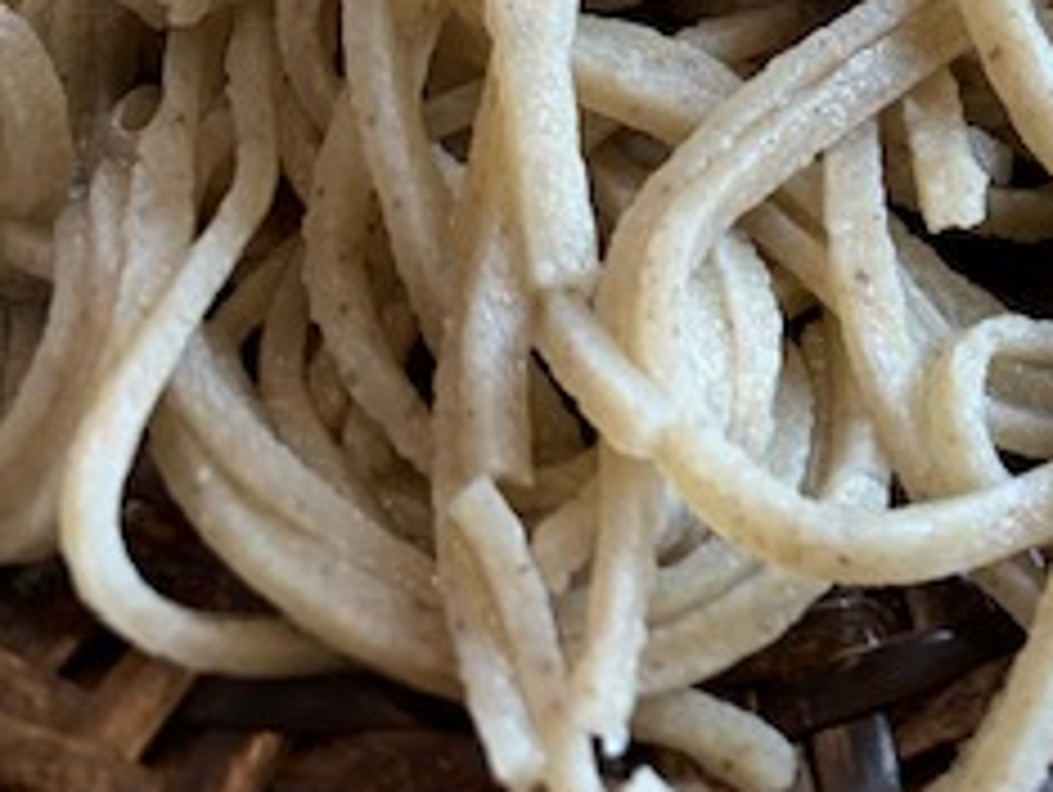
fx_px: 2162
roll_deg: -3.6
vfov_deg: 19.7
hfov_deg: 24.5
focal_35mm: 71
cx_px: 1296
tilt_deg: -24.4
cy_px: -112
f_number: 1.8
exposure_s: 1/120
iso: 64
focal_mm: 4.25
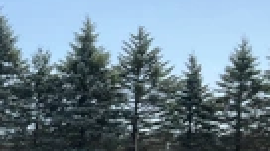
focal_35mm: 93
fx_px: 665
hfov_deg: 20.9
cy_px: 236
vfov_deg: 12.2
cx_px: -79
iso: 25
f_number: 1.8
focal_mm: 3
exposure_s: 1/1195
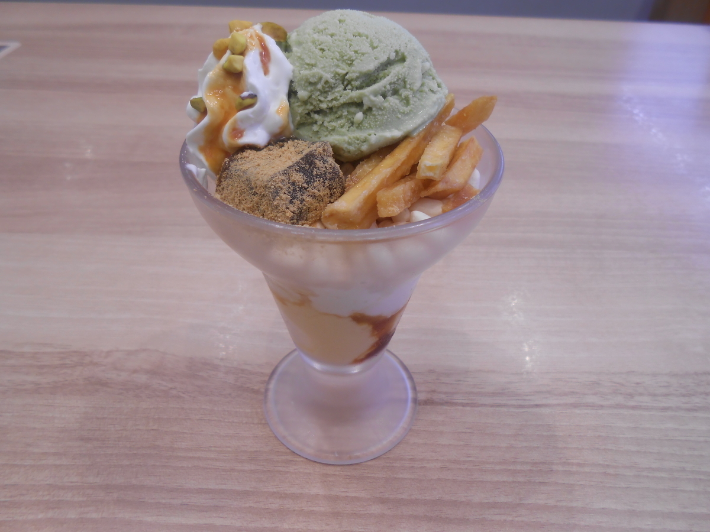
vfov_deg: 53.1
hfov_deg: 67.3
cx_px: 355
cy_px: 266
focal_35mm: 26
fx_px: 533
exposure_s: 1/30
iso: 80
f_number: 3.5
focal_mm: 4.6
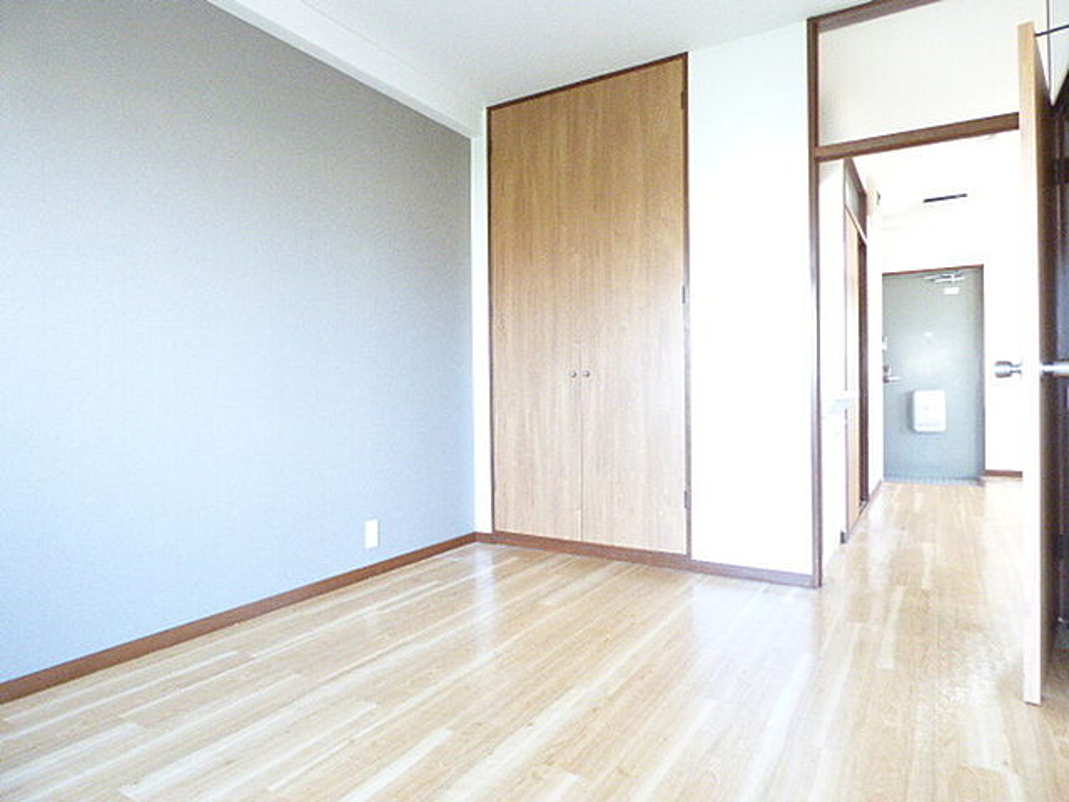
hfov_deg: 81.7
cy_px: 401
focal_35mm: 20
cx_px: 534
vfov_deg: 66.0
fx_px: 618
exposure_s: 1/50
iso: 800
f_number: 2.8
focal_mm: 3.58
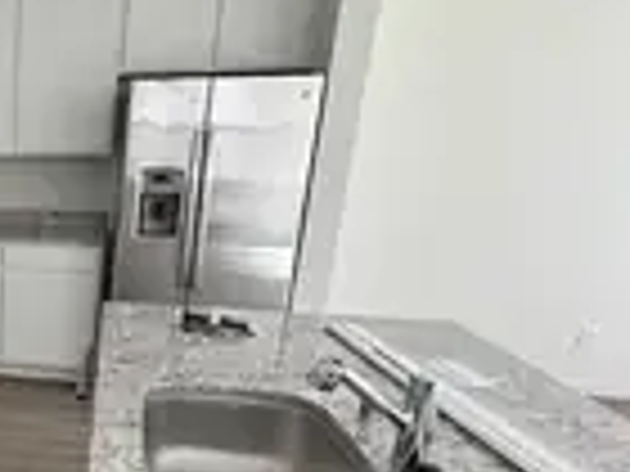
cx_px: -104
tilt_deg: -18.2
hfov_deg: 37.1
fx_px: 728
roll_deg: +1.4
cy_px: 364
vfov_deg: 35.0
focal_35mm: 40
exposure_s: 1/99
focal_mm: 2.22
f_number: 2.2
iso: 125
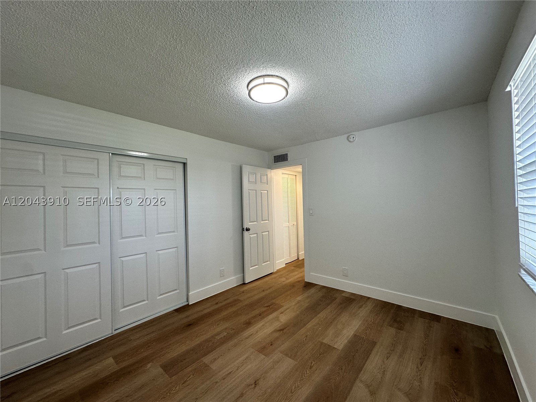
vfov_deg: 85.7
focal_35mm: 14
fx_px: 217
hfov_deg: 102.1
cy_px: 201
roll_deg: +0.4
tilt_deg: +1.1
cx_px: 268
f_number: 2.2
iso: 125
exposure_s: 1/120
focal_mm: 2.22
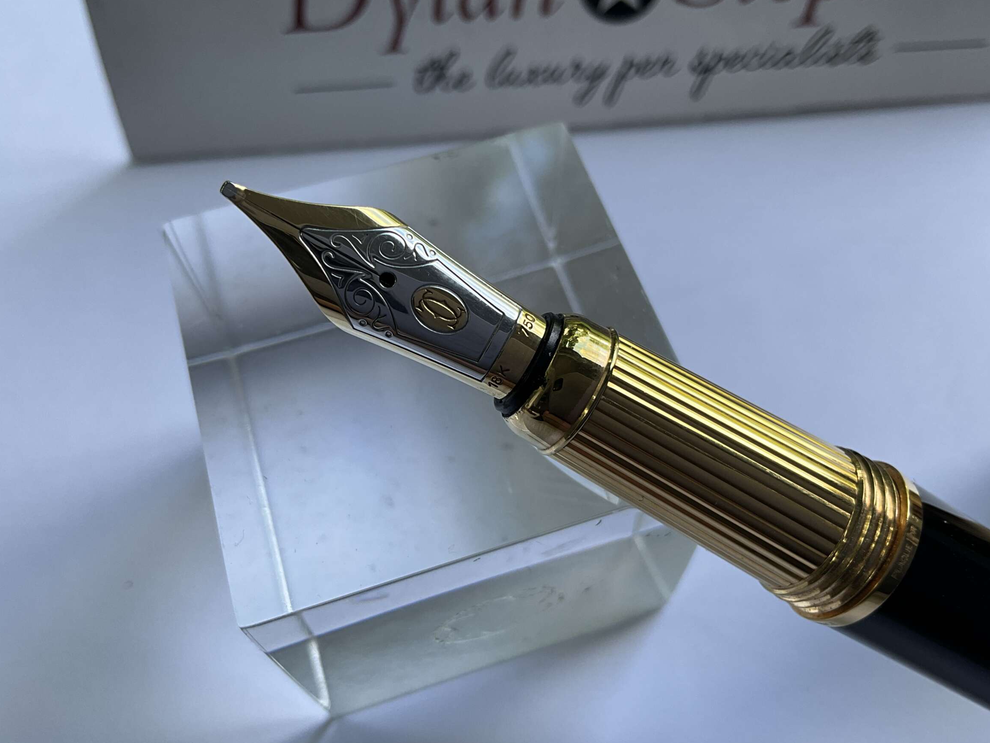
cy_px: 373
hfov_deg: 56.8
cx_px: 503
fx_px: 915
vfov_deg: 44.2
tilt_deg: -62.1
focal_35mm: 32
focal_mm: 3
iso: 25
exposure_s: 1/122
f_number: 1.8
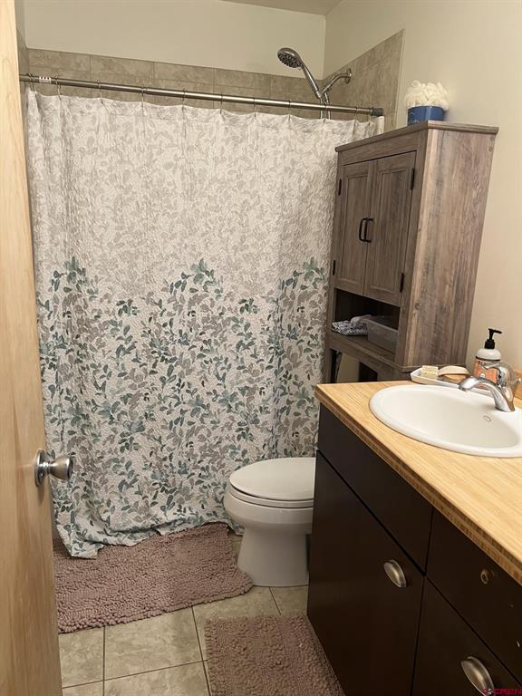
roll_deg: -2.5
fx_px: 523
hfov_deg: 53.1
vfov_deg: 67.3
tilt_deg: -16.8
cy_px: 348
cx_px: 261
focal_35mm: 26
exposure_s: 1/60
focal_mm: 5.7
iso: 80
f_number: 1.5
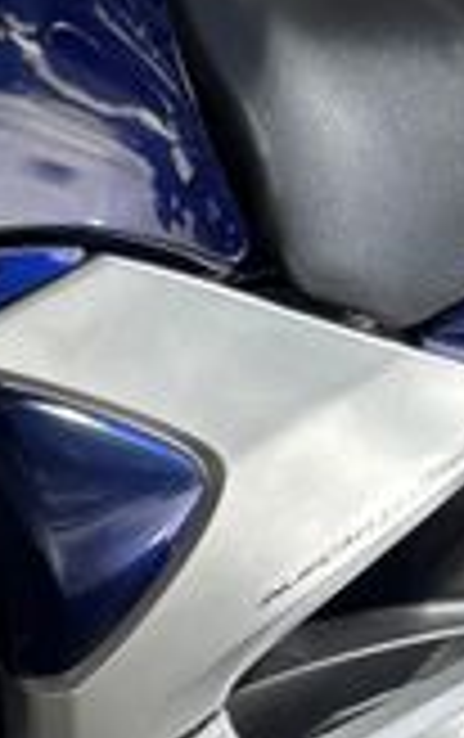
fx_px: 2742
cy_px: 310
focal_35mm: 136
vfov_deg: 15.3
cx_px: -604
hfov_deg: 8.9
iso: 40
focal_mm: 5.96
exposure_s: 1/258
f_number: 1.6
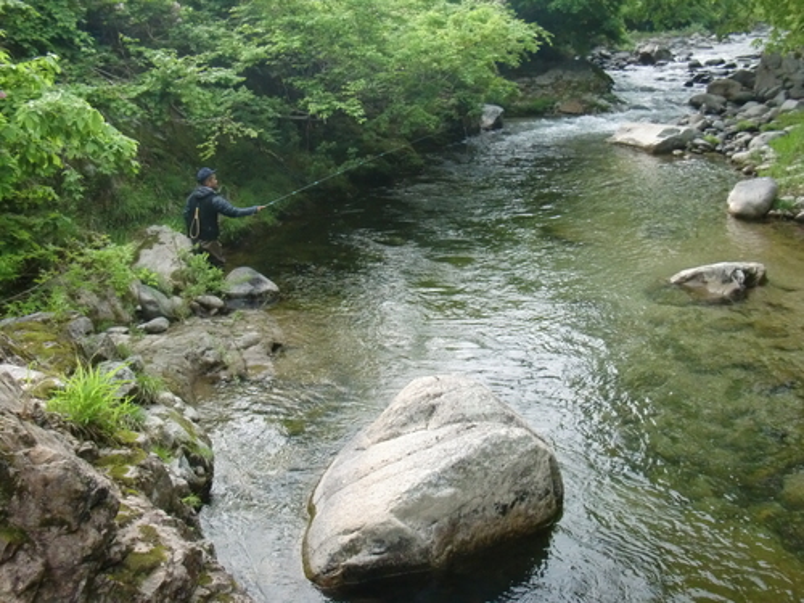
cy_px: 302
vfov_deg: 37.7
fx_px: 883
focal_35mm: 38
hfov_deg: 49.0
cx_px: 402
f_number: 3.9
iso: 400
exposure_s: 1/400
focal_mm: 6.66
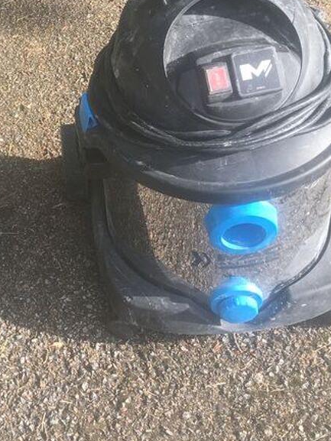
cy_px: 110
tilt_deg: -45.9
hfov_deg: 21.3
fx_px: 854
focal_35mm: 67
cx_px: 8
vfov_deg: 28.5
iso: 25
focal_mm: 4.15
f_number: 2.2
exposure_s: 1/217
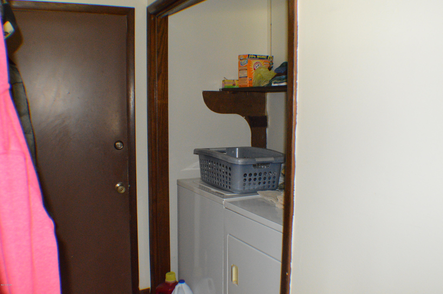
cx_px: 222
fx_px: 479
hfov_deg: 49.6
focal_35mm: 39
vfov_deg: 34.1
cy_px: 147
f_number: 4.2
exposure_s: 1/60
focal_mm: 26
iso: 3200
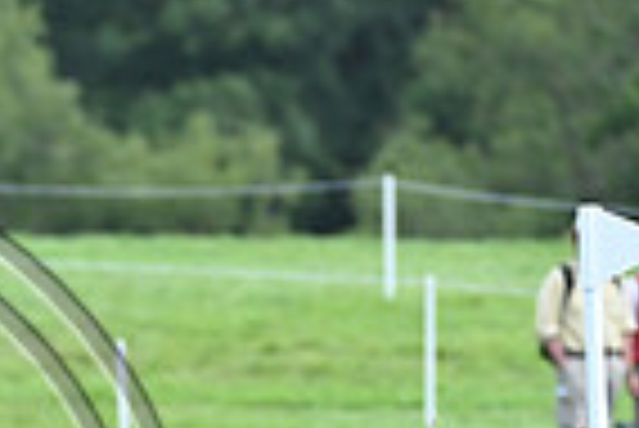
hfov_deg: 1.9
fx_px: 18905
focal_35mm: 1064
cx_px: -320
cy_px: 547
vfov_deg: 1.3
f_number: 5
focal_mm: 260
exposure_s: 1/1600
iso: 900
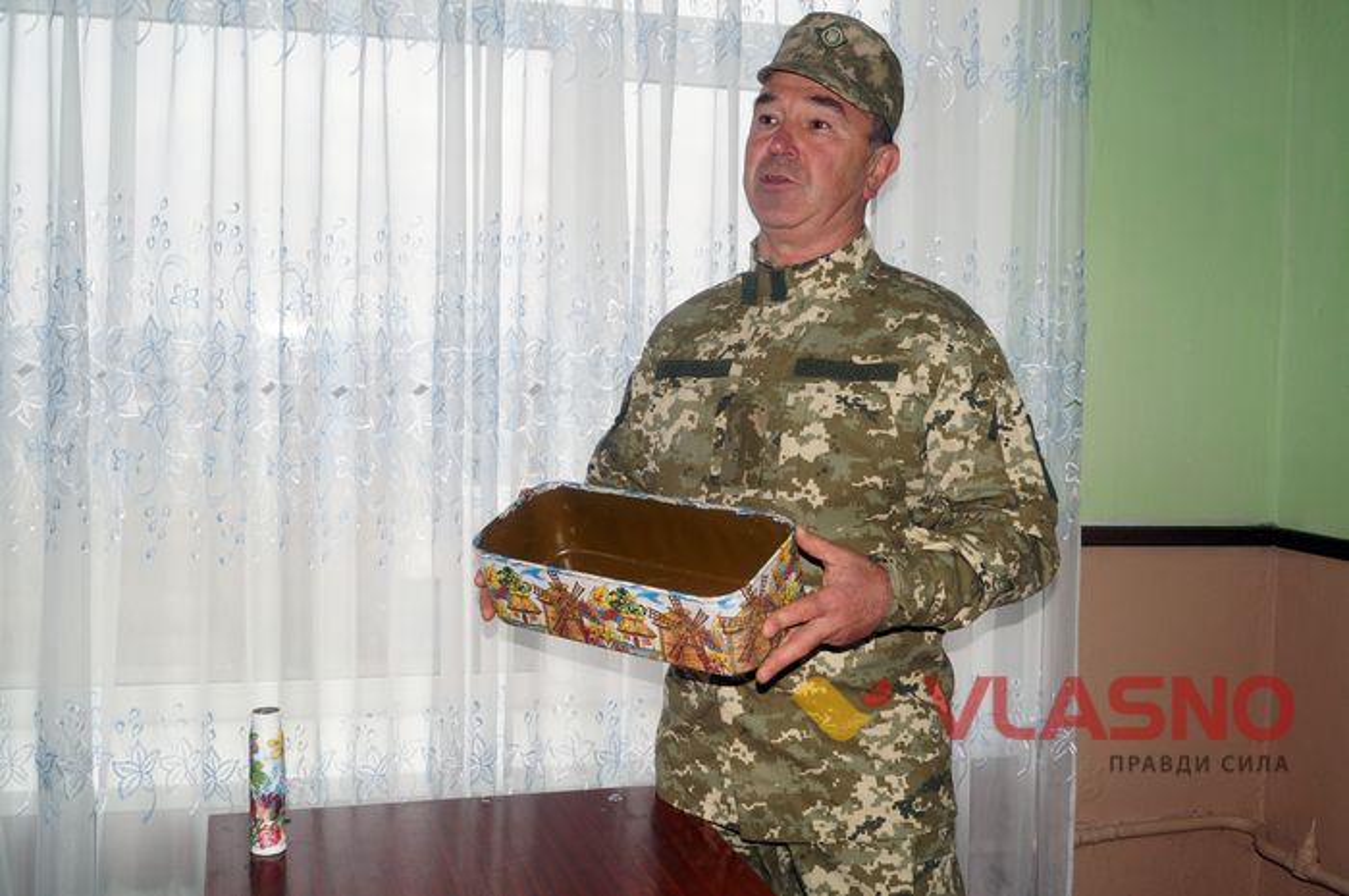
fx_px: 1347
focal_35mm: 36
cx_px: 674
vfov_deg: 36.8
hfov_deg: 53.2
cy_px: 448
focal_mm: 24
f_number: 8
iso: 320
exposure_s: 1/60
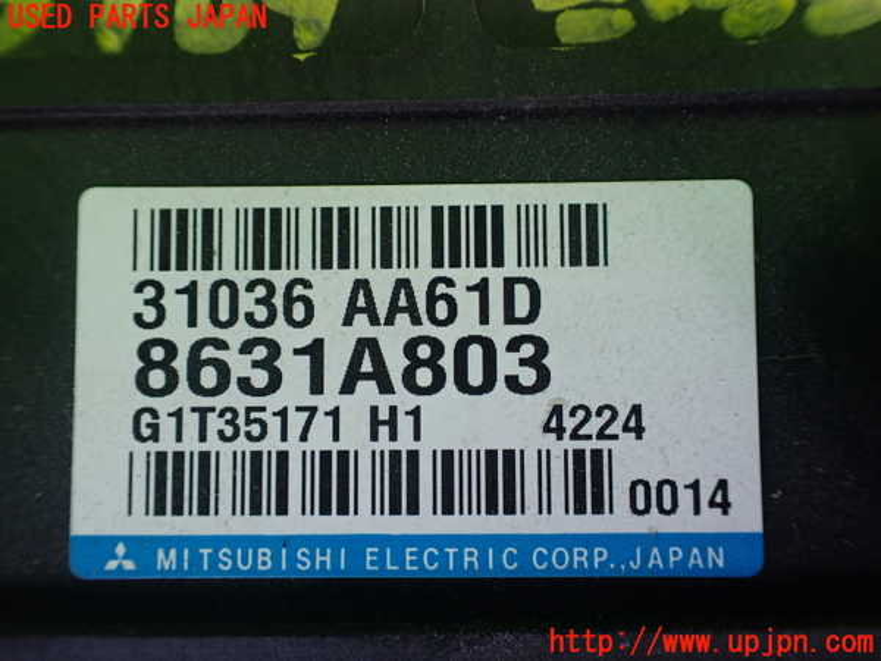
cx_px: 440
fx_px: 764
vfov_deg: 46.8
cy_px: 330
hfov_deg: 60.0
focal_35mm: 30
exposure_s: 1/125
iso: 320
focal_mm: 5.4
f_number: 2.3
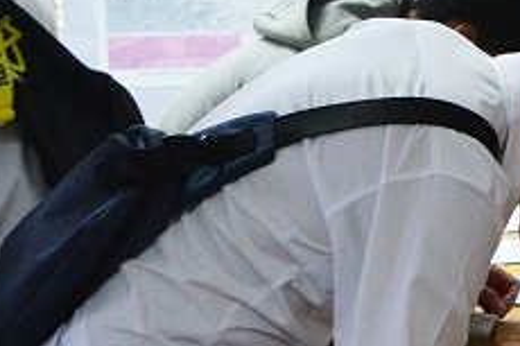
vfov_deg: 14.5
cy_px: 153
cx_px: 687
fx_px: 1357
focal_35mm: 94
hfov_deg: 19.8
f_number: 4
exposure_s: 1/50
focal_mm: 18
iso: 1600
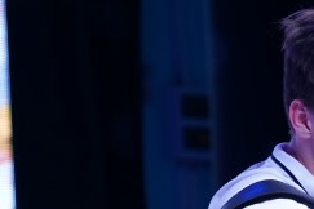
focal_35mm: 331
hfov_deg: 6.1
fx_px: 2887
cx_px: 493
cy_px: 368
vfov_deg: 4.1
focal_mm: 70
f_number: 2.8
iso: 800
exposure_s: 1/400
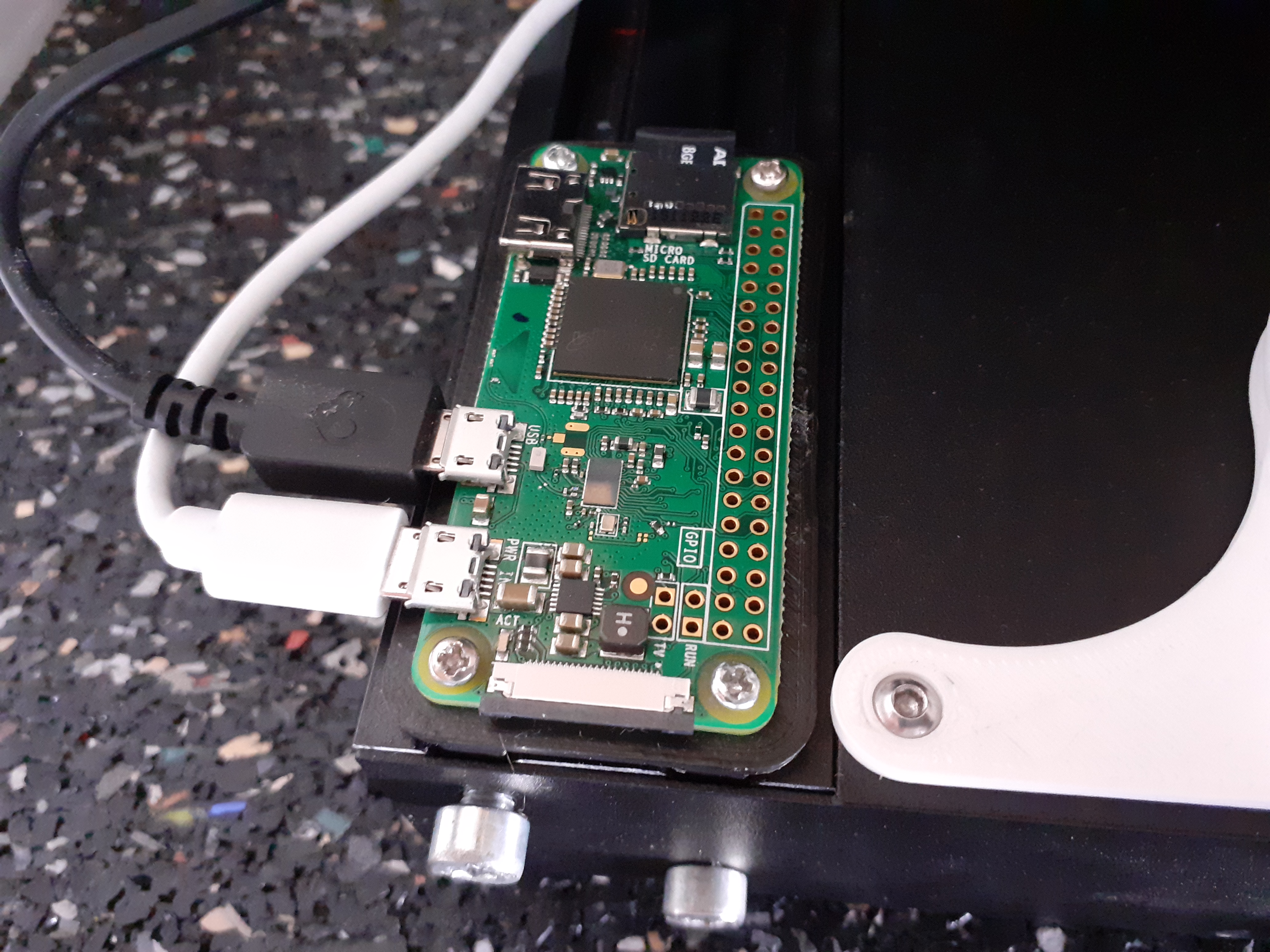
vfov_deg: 51.4
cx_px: 635
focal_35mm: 27
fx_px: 991
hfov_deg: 65.3
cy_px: 476
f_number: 1.9
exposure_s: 1/25
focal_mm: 3.6
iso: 640
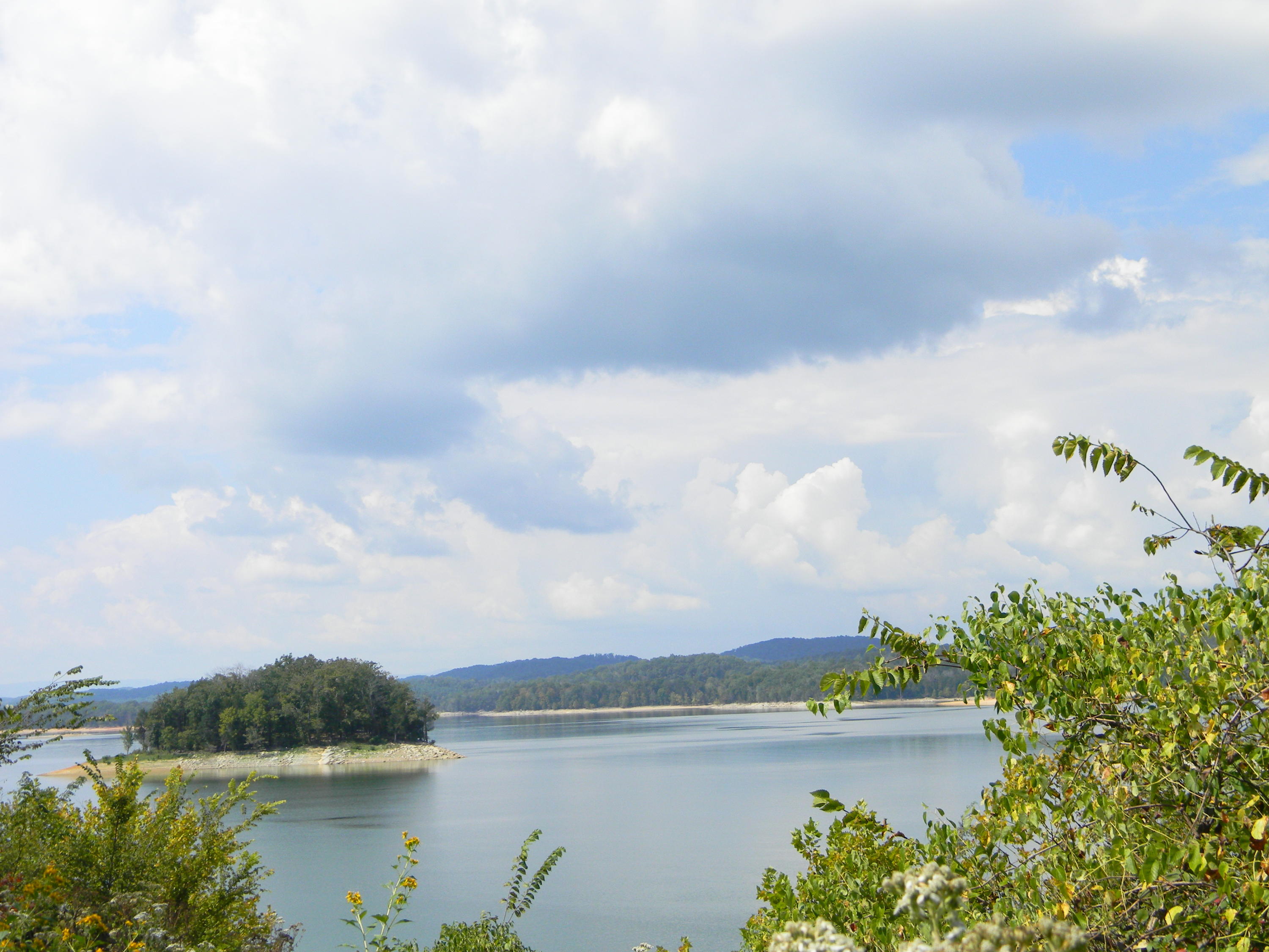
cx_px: 634
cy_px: 476
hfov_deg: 40.4
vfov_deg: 30.9
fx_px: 1723
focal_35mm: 47
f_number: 7.8
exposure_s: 1/238
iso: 80
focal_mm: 8.6
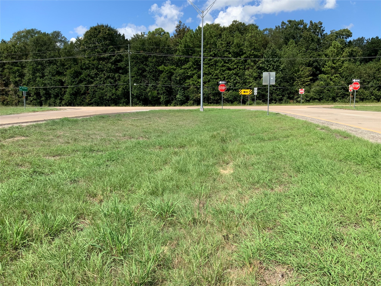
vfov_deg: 48.2
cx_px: 190
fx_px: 319
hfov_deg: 61.7
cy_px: 143
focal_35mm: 29
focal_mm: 3
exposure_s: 1/1311
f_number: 1.8
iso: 16
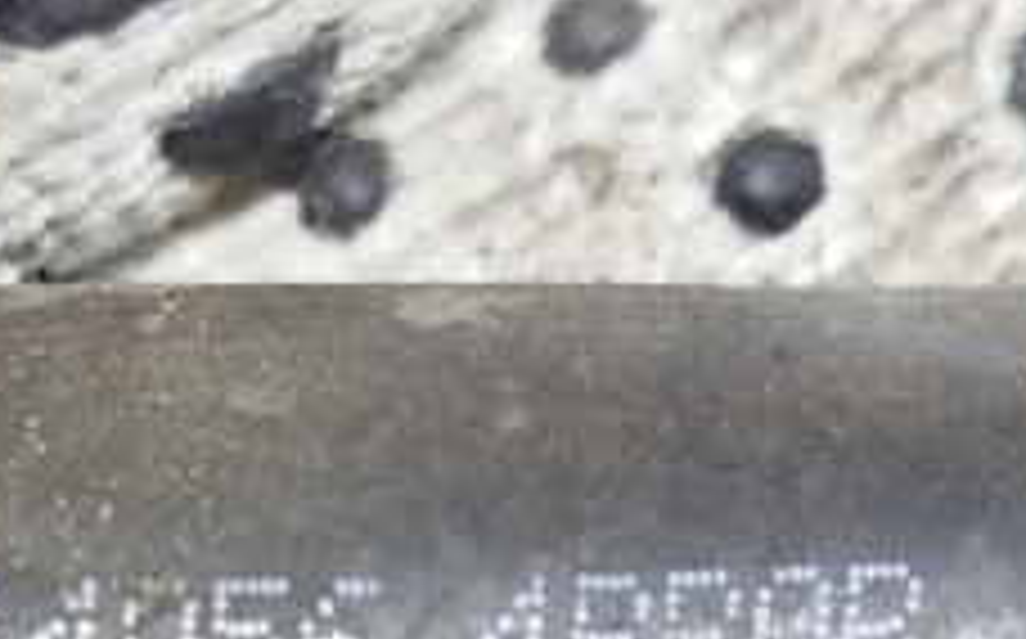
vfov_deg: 9.0
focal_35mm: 143
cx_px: 513
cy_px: 788
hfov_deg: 14.6
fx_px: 3995
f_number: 1.7
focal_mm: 5.31
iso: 400
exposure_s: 1/33
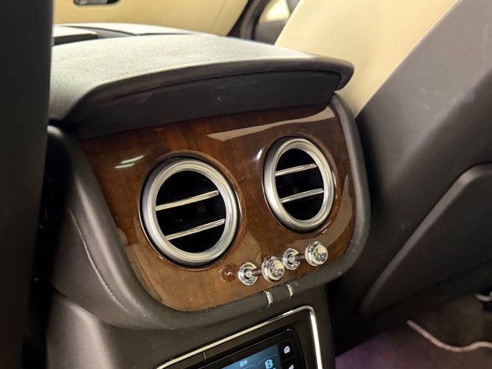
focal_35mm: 39
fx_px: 555
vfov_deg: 35.9
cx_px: 234
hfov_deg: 47.8
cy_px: 282
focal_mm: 6.76
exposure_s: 1/30
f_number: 1.78
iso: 1000
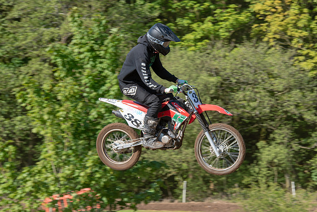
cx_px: 201
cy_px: 122
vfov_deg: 8.9
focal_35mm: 155
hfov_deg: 13.2
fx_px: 1363
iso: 200
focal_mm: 122
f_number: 8
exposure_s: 1/320
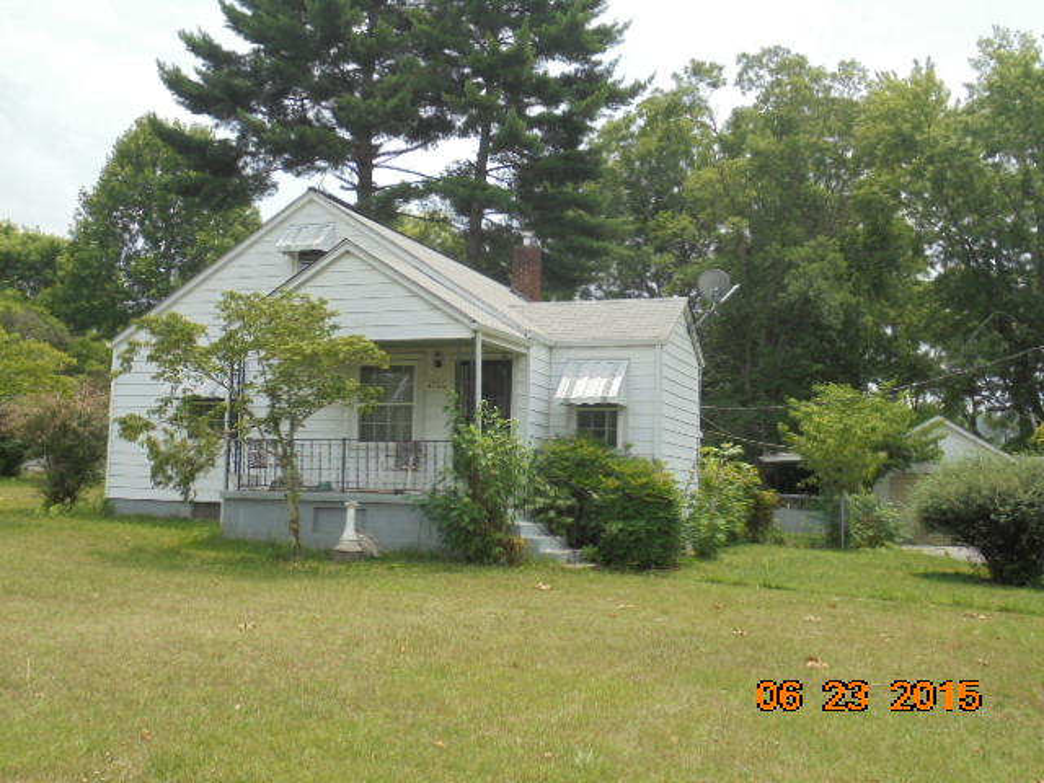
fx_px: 1146
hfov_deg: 49.0
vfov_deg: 37.7
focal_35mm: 38
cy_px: 392
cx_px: 522
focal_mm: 6.9
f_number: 4.2
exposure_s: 1/500
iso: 100
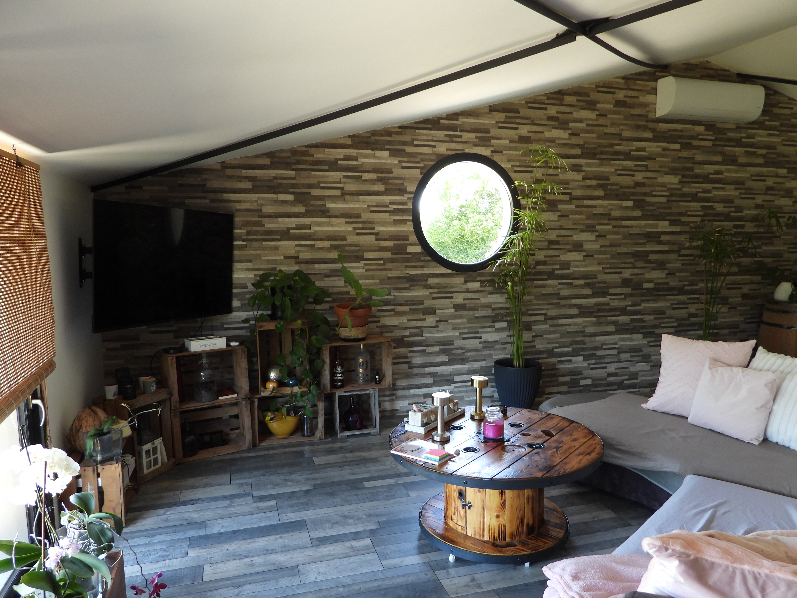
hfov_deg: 69.4
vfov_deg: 54.9
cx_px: 406
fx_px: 576
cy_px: 311
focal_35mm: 25
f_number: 2.8
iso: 160
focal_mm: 4.3
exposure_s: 1/30
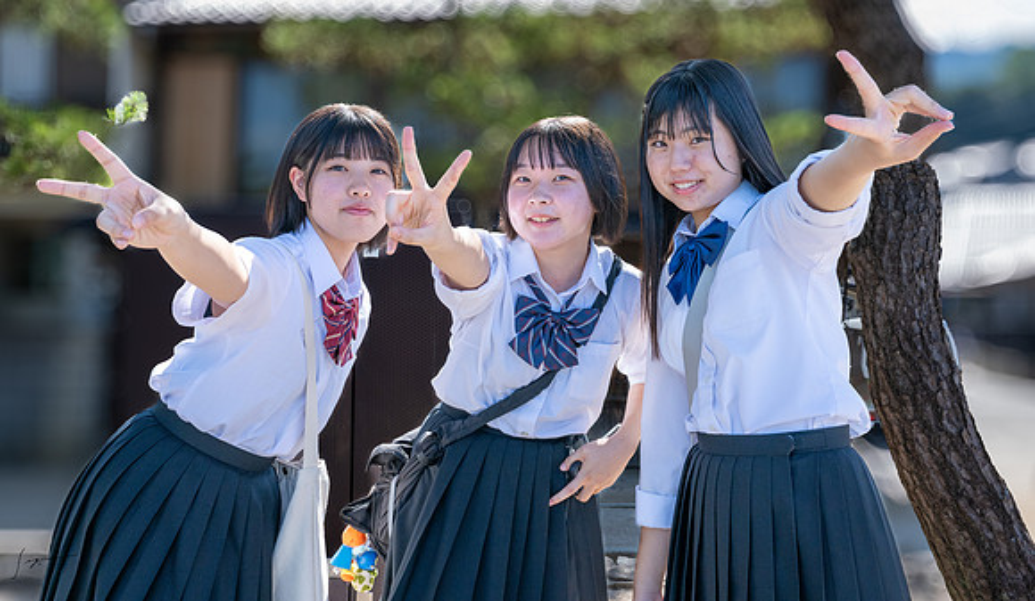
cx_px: 497
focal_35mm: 42
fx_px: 1149
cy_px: 229
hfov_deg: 48.5
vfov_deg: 29.2
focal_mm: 37
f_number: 8
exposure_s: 1/320
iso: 500
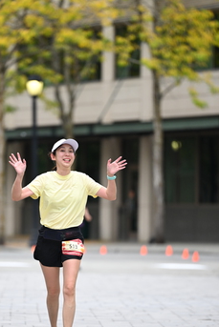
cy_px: 209
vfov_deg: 6.4
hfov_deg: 4.3
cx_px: 75
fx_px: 2926
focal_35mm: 321
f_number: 2.8
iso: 640
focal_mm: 200
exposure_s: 1/2000
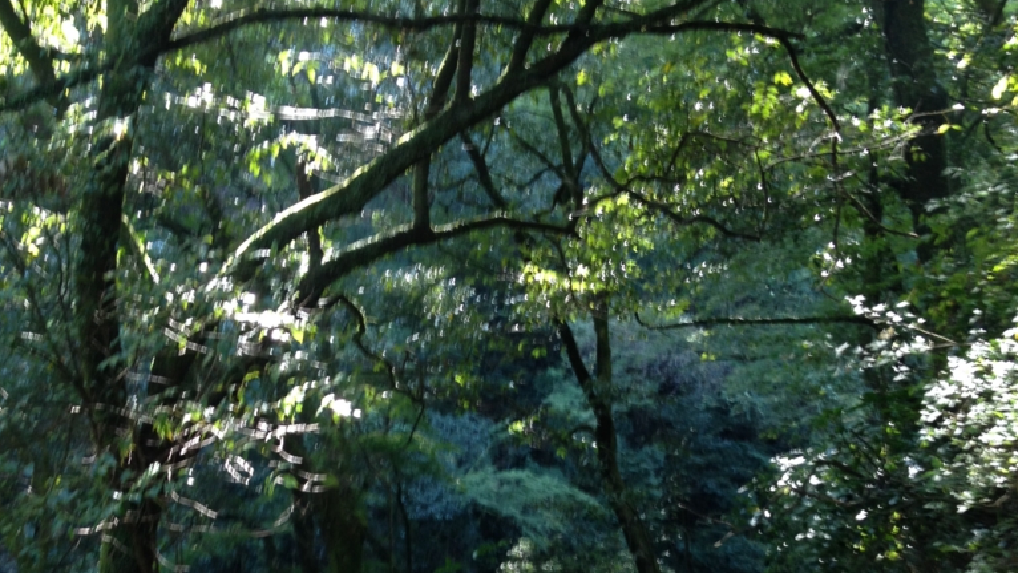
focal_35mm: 51
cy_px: 608
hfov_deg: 40.6
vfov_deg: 22.4
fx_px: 1377
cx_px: 509
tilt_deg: -11.5
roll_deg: -0.3
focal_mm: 4.28
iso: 50
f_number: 2.4
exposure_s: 1/20
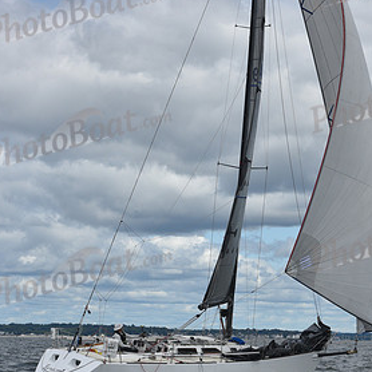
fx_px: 1508
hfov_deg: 14.0
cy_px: 187
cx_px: 242
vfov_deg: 14.1
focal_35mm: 124
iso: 250
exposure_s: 1/800
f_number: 10
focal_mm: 70
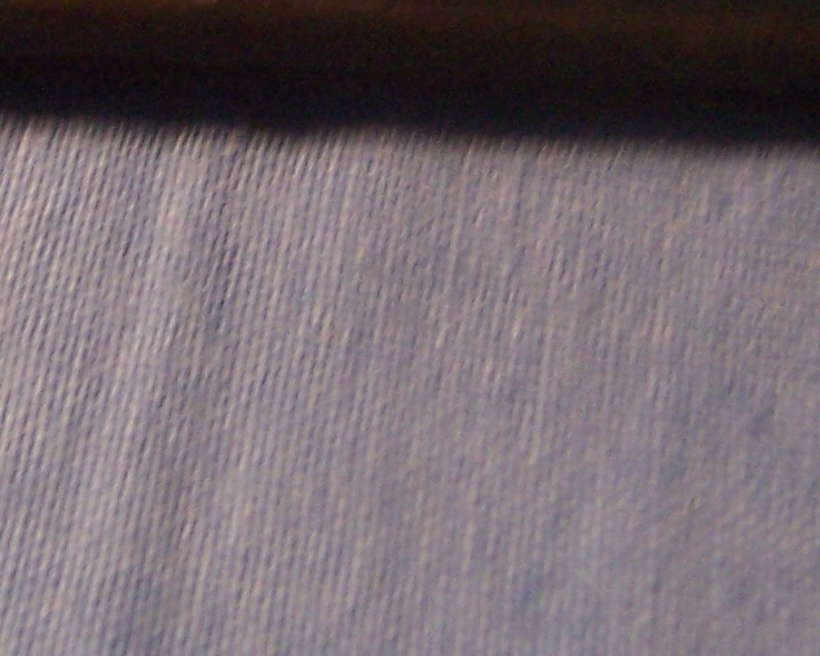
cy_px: -141
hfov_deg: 16.2
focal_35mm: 117
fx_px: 2839
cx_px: 45
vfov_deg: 12.8
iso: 140
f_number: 3.4
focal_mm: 5.5
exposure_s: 1/30
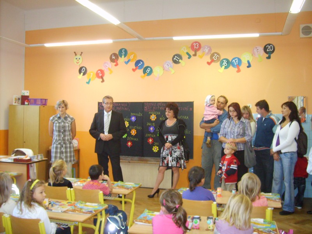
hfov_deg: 52.6
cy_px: 117
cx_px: 156
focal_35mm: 35
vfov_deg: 40.7
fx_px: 315
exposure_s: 1/45
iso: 213
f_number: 2.8
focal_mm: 5.8
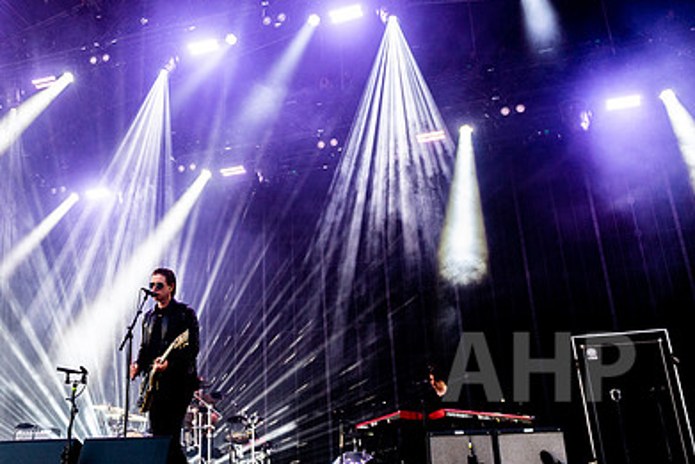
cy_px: 168
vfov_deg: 31.7
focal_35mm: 42
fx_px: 811
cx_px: 193
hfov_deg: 45.1
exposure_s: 1/40
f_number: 4
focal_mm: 27
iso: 2000
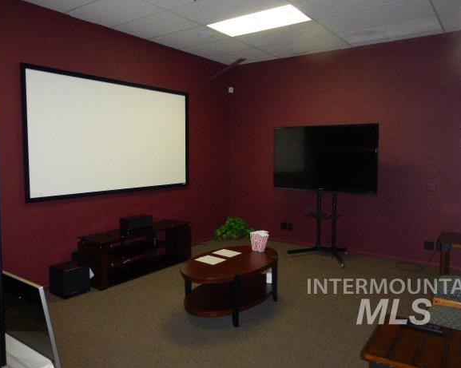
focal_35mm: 26
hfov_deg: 66.0
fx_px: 355
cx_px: 236
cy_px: 178
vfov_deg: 54.9
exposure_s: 1/60
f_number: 3.3
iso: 800
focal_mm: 4.3
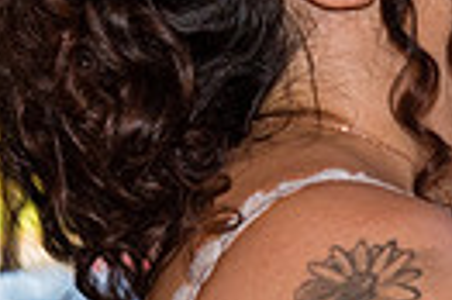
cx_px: 751
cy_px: 140
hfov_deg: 7.0
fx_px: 3624
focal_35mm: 289
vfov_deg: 4.7
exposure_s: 1/60
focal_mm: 65
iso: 800
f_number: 7.1
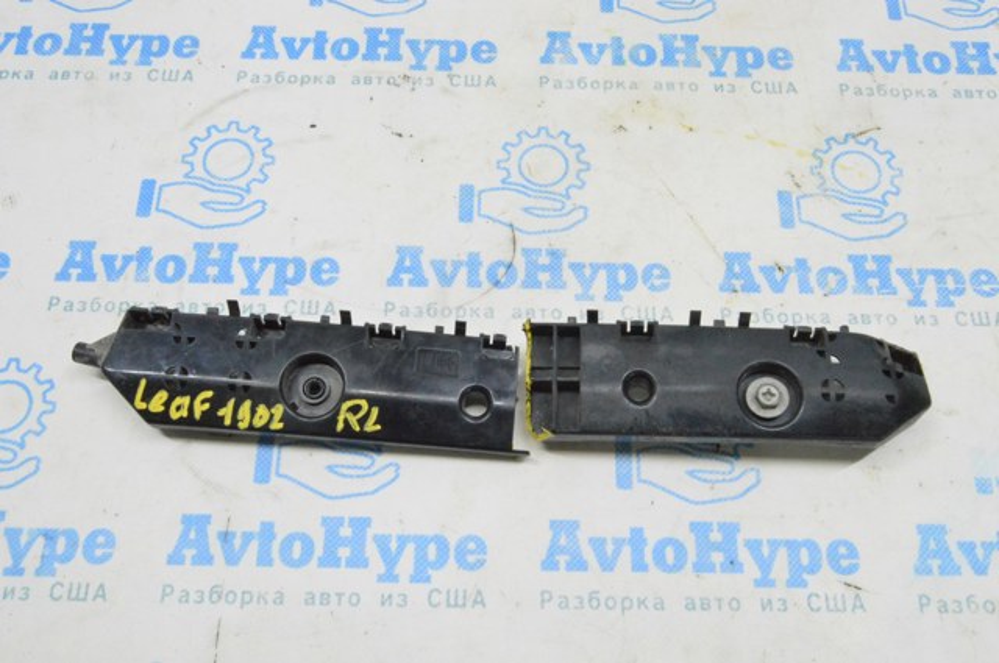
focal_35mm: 34
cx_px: 500
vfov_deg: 38.3
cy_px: 332
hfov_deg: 55.2
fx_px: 956
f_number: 20
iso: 6400
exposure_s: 1/20
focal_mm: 23
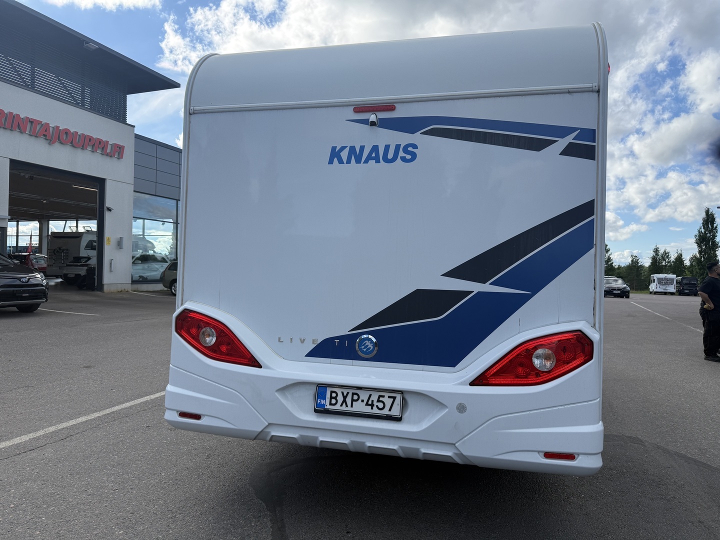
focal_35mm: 24
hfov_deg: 71.6
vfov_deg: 56.8
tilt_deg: +0.0
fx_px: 499
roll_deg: -1.3
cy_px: 270
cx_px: 360
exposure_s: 1/3584
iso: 100
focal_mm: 6.76
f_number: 1.78
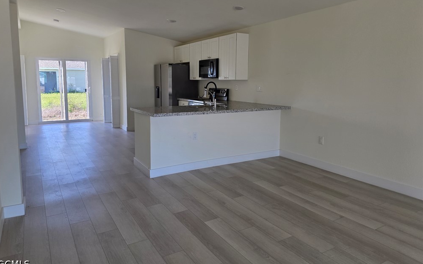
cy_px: 109
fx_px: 288
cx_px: 207
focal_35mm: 25
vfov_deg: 49.0
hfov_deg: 72.5
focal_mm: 6.3
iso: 125
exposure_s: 1/180
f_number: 1.7
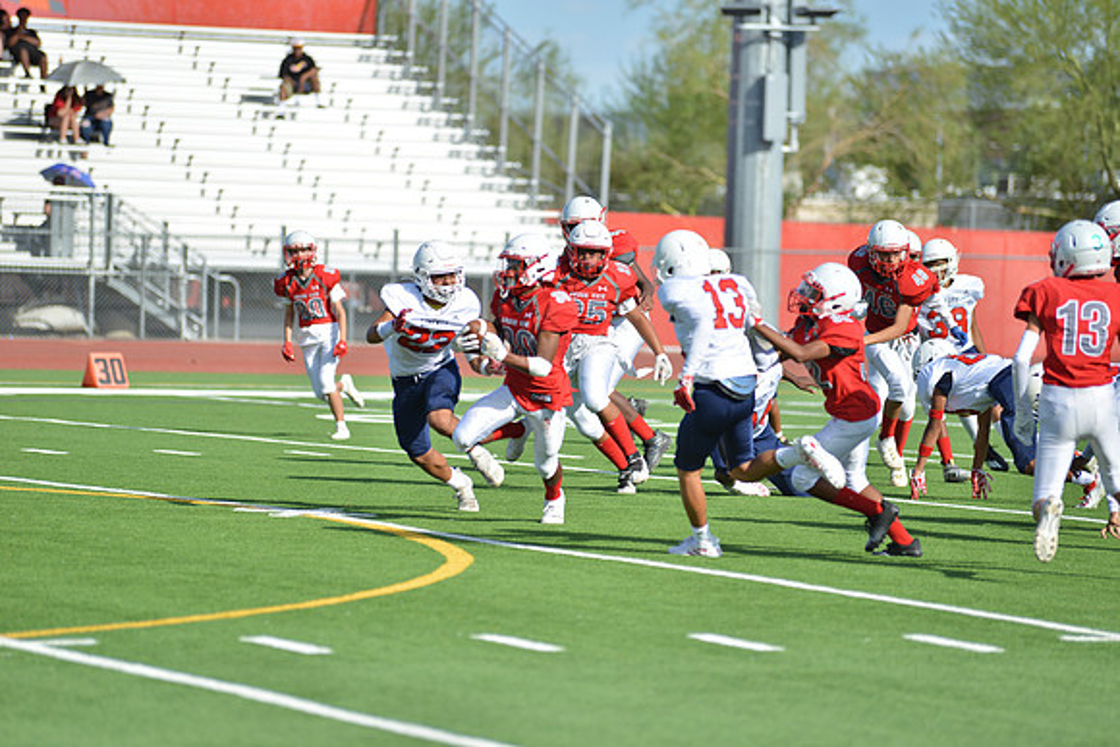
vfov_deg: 6.9
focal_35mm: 200
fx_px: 6223
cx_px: 560
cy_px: 374
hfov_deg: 10.3
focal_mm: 200
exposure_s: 1/1600
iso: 100
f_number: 2.8
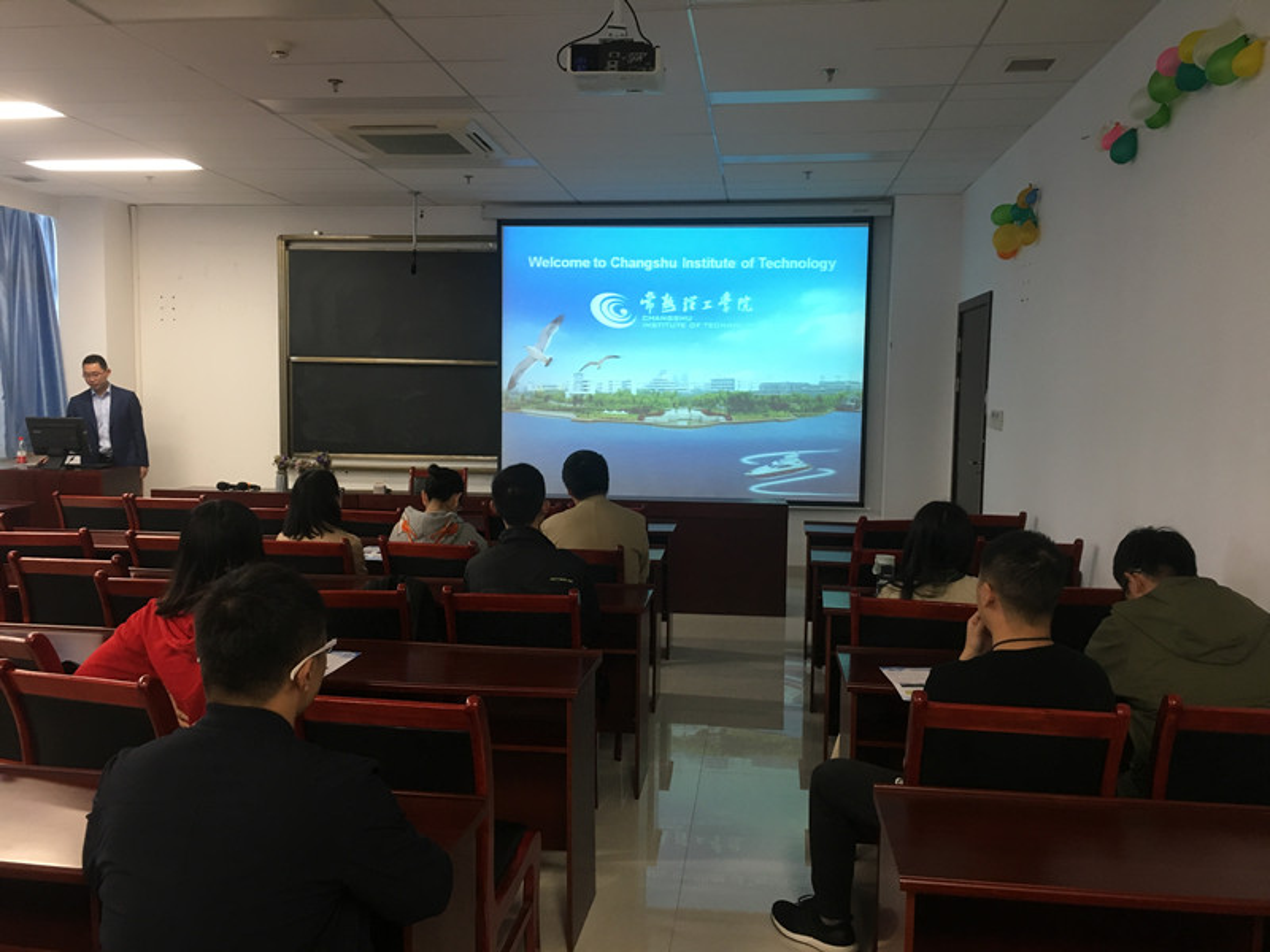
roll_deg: -0.7
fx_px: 1064
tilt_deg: -4.1
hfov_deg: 61.7
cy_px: 476
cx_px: 635
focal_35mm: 29
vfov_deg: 48.2
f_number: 2.2
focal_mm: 4.15
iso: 125
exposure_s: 1/33
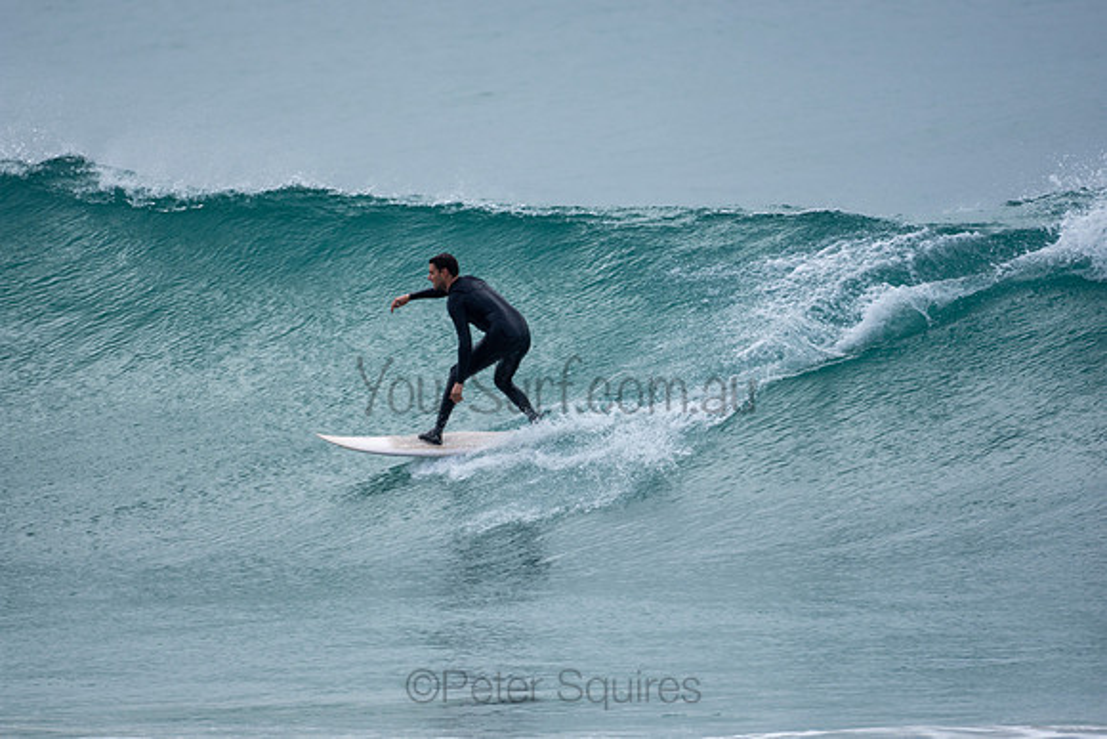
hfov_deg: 2.7
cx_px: 554
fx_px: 23067
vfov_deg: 1.8
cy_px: 370
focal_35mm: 750
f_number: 5.6
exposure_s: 1/800
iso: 140
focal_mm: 500
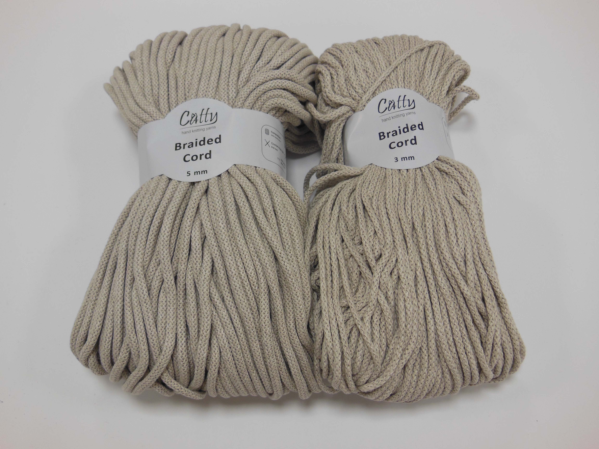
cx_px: 300
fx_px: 779
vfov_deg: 32.2
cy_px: 224
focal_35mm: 45
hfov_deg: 42.1
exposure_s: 1/30
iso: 160
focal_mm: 8
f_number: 4.4
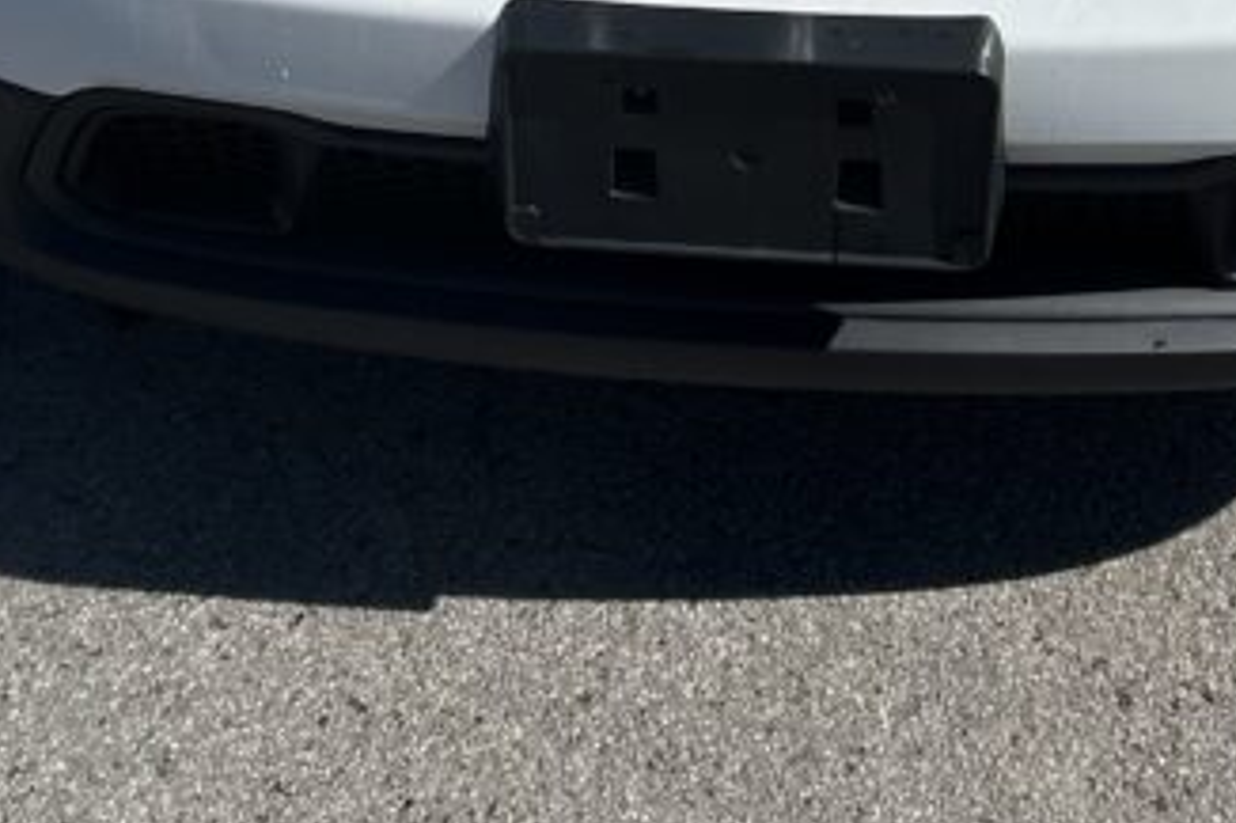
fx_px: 2917
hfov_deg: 23.9
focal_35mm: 85
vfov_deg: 14.5
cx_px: 686
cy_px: -554
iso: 50
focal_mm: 5.7
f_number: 1.5
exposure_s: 1/7463
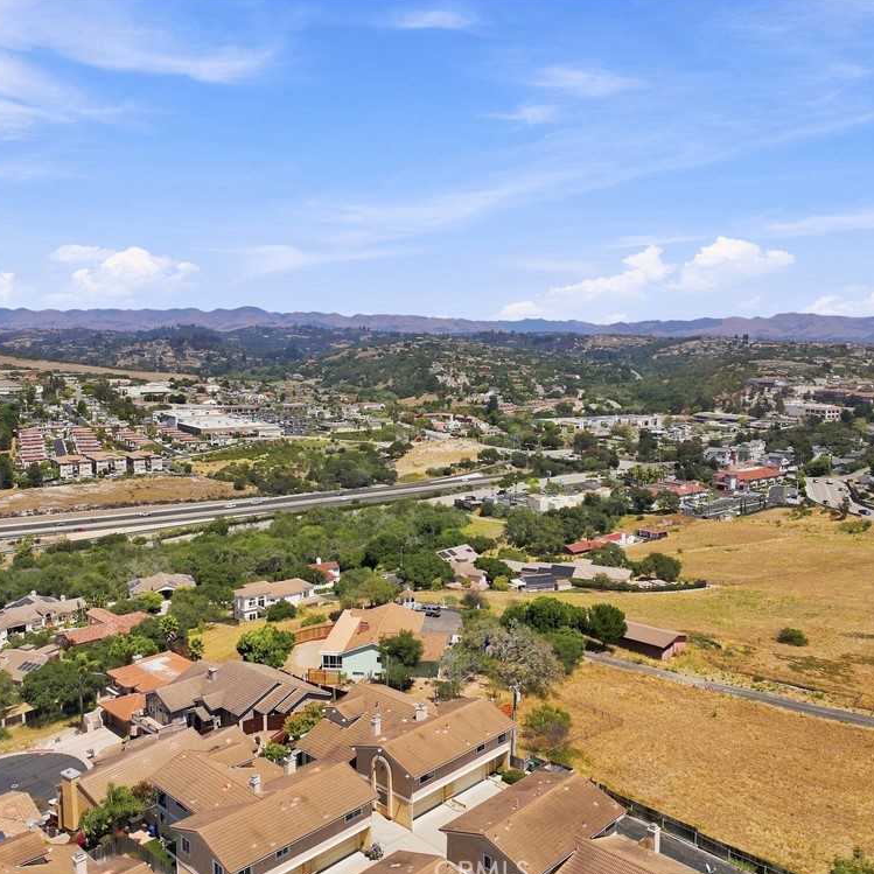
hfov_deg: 55.5
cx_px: 396
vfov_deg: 55.6
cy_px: 441
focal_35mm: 29
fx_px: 828
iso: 100
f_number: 2.8
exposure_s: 1/1600
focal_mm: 12.3
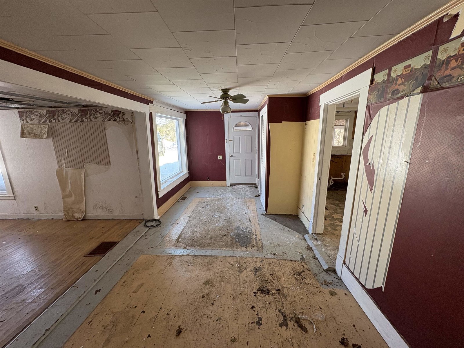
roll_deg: +1.3
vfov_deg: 85.7
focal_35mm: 14
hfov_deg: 102.1
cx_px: 232
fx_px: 188
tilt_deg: -11.3
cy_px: 174
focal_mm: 2.22
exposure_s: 1/99
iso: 100
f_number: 2.2
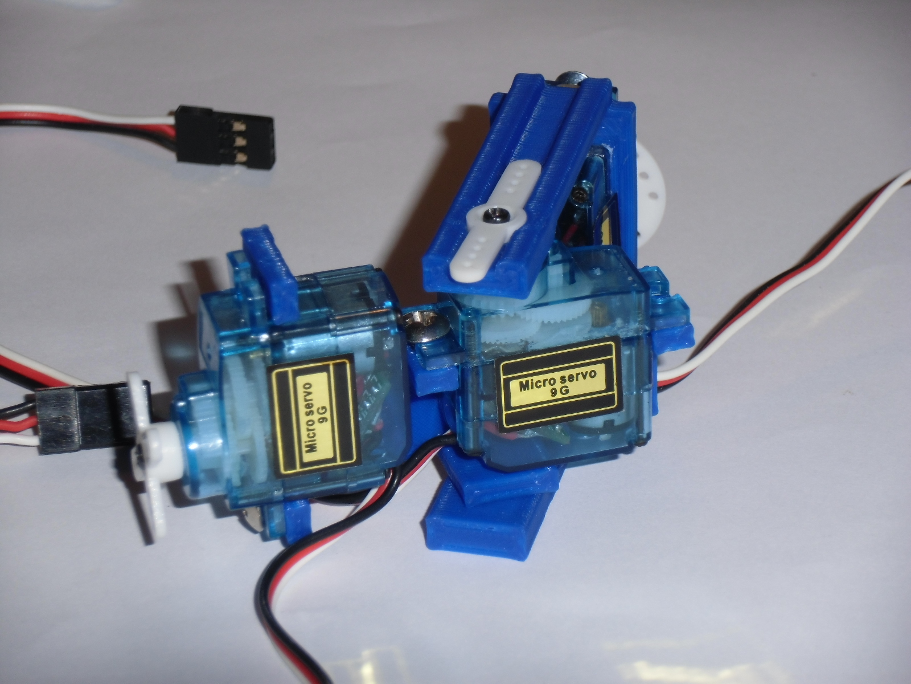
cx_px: 456
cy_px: 342
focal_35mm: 123
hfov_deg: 16.0
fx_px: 3237
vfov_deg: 12.0
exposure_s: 1/60
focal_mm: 21.79
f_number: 5.5
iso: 64
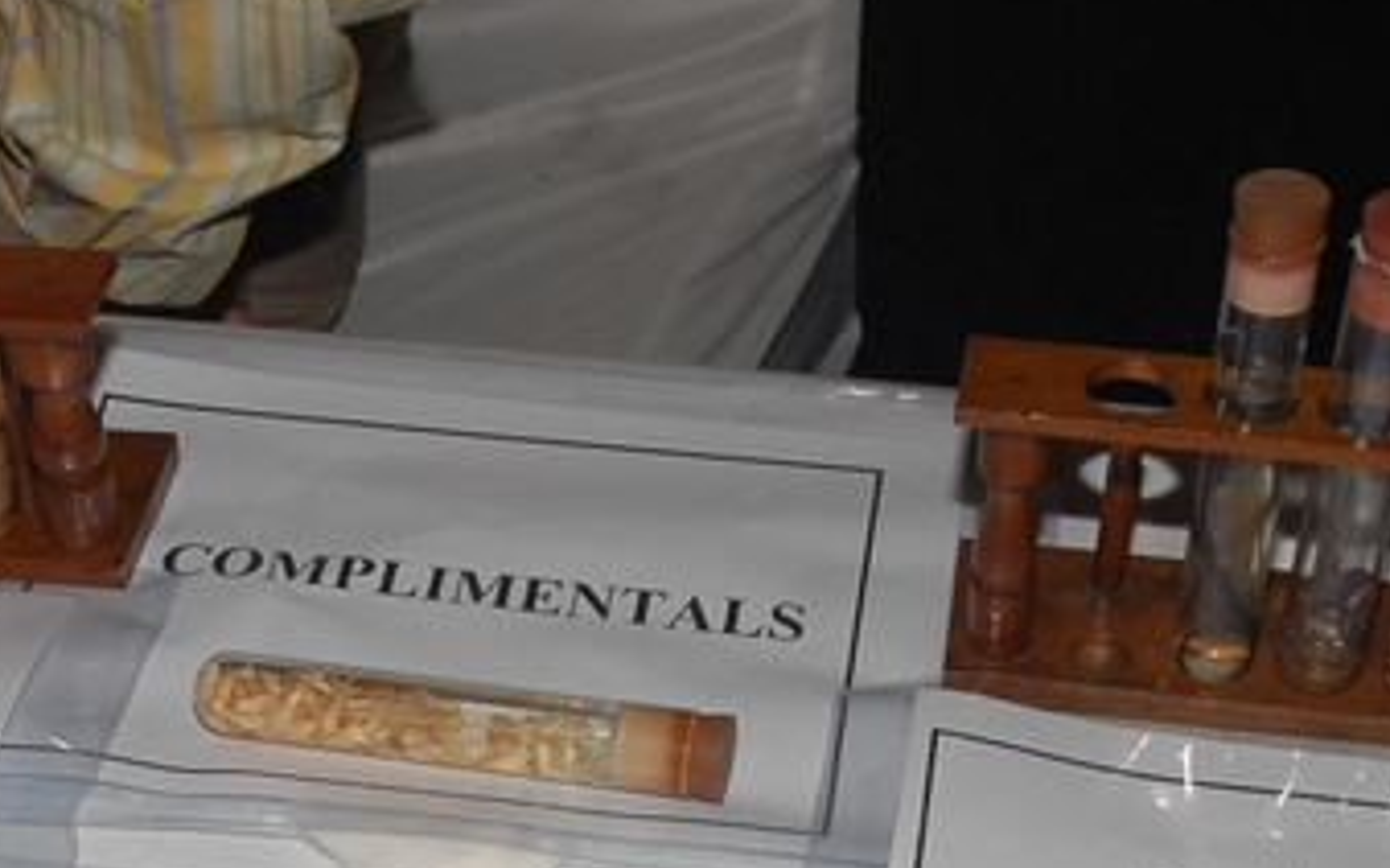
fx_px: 3295
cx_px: 493
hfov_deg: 23.7
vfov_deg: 14.6
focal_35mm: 87
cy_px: 1008
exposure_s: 1/125
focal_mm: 24
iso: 400
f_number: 6.3
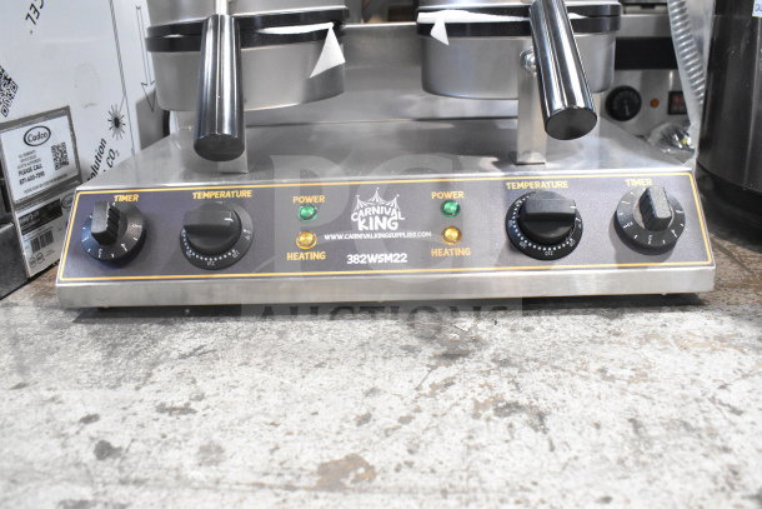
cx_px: 381
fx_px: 667
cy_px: 254
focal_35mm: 32
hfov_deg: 59.5
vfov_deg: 41.7
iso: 6400
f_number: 7.1
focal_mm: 21
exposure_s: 1/200
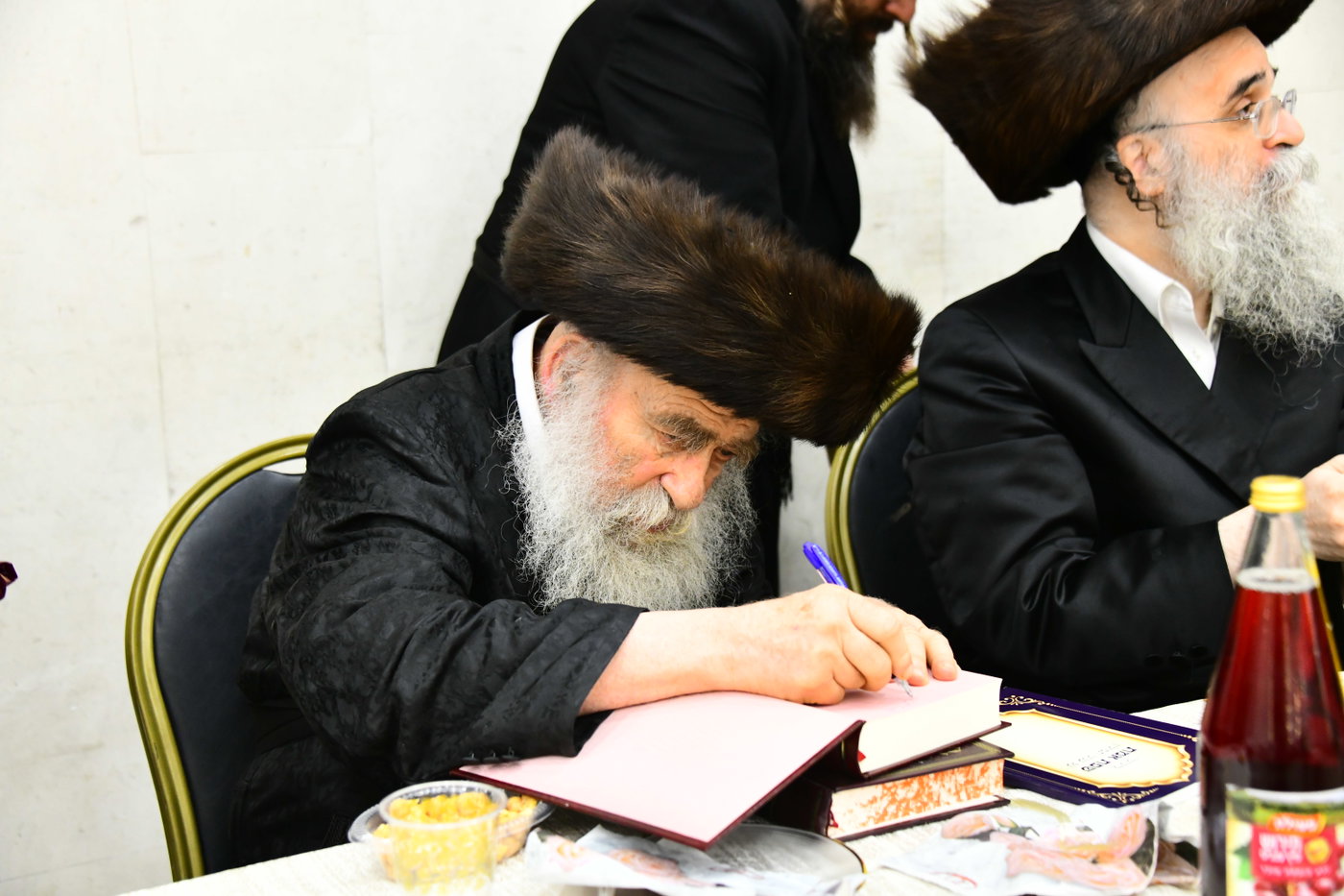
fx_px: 2314
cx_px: 672
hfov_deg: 32.4
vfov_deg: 21.9
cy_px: 448
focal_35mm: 62
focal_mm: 62
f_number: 5
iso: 3200
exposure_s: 1/125
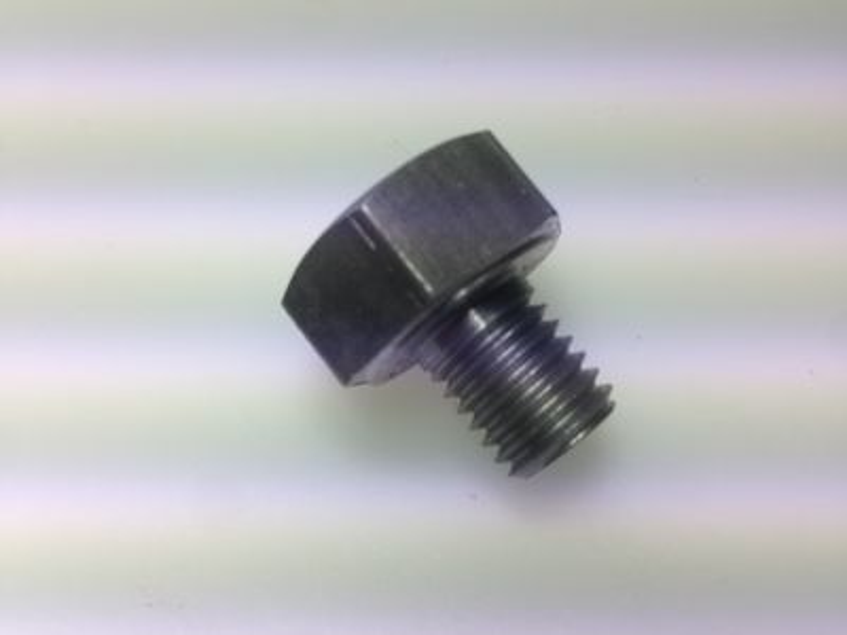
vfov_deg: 42.9
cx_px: 424
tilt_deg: -52.1
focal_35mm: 33
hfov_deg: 55.4
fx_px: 807
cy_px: 318
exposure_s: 1/139
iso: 50
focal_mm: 4.12
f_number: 2.4
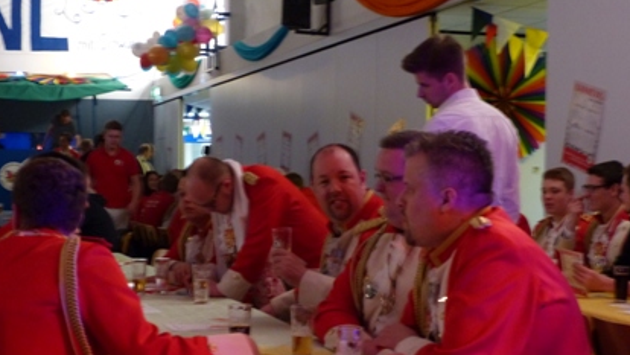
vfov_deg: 17.9
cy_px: 256
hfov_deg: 31.3
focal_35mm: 67
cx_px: 253
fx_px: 1119
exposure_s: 1/8
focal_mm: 8.7
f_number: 2.8
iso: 400
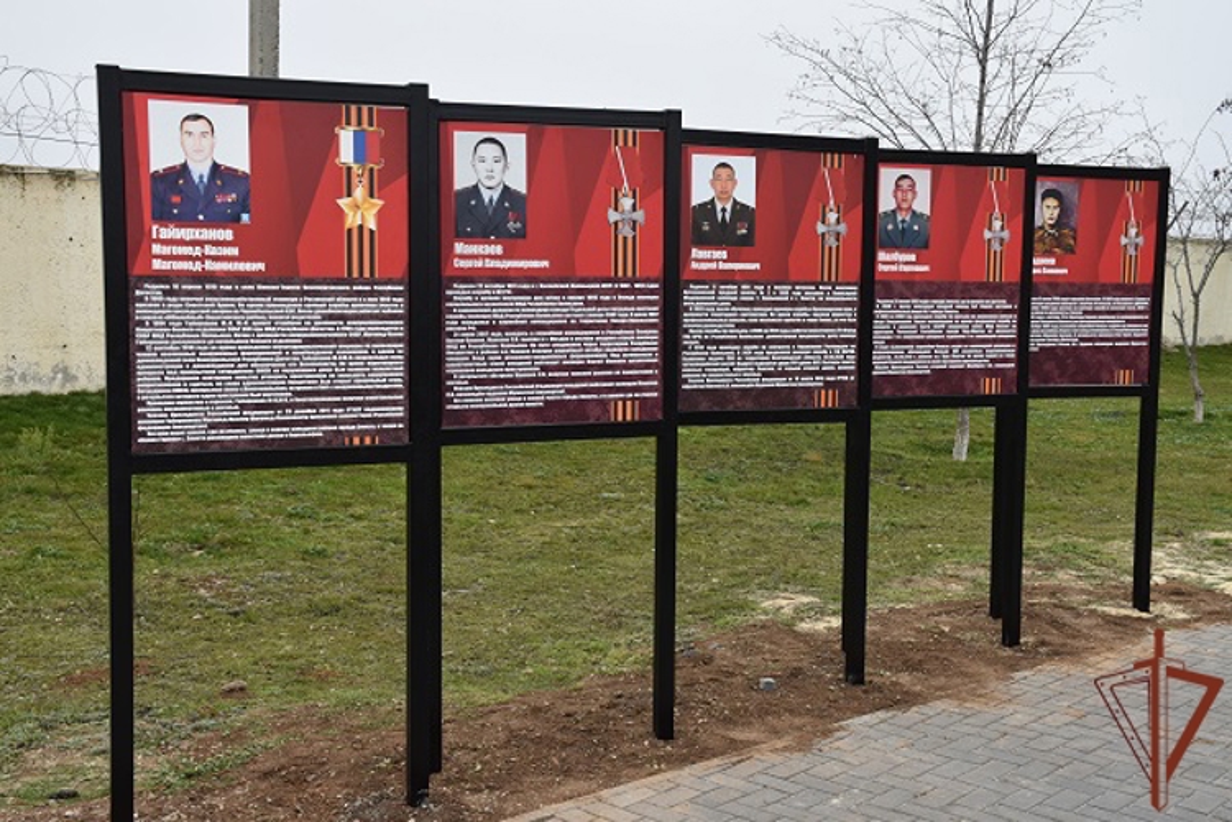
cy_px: 411
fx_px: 1540
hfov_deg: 43.6
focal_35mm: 45
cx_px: 616
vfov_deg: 29.9
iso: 400
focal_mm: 30
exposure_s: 1/160
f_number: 6.3
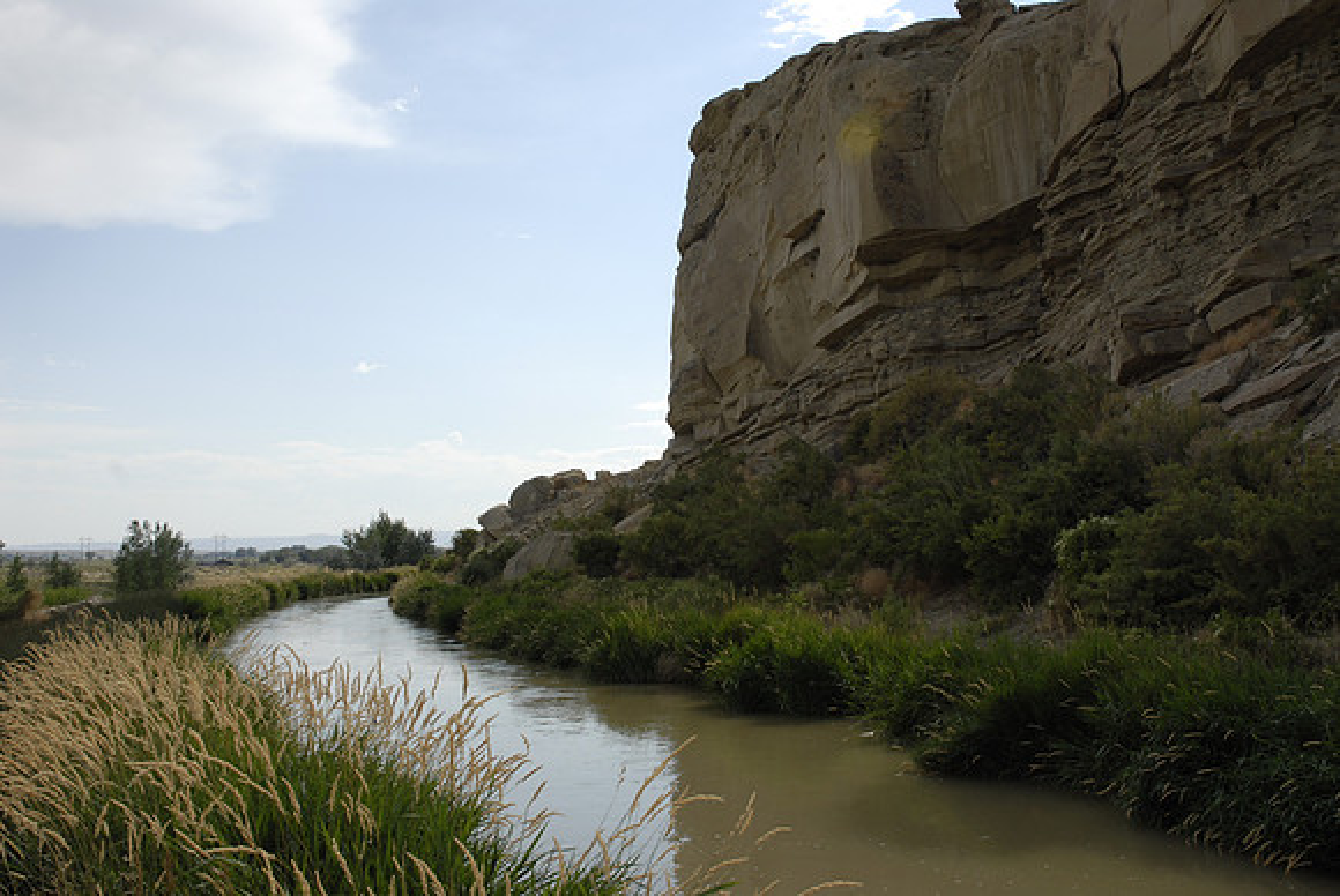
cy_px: 448
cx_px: 670
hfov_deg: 53.1
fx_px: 1341
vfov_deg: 37.0
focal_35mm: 36
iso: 100
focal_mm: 24
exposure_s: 1/160
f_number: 10
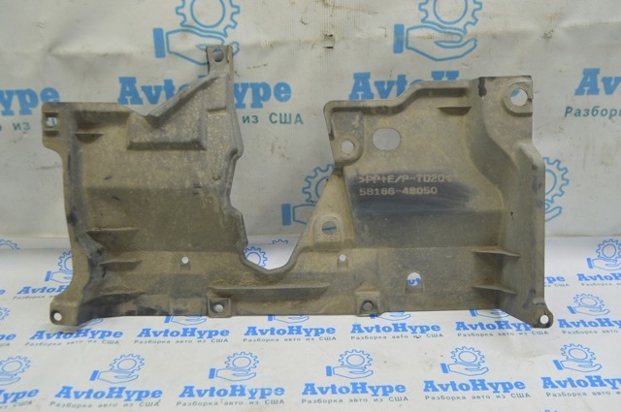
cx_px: 310
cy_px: 206
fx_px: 620
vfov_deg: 36.8
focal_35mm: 36
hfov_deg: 53.2
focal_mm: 24
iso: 400
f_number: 5.6
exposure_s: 1/20
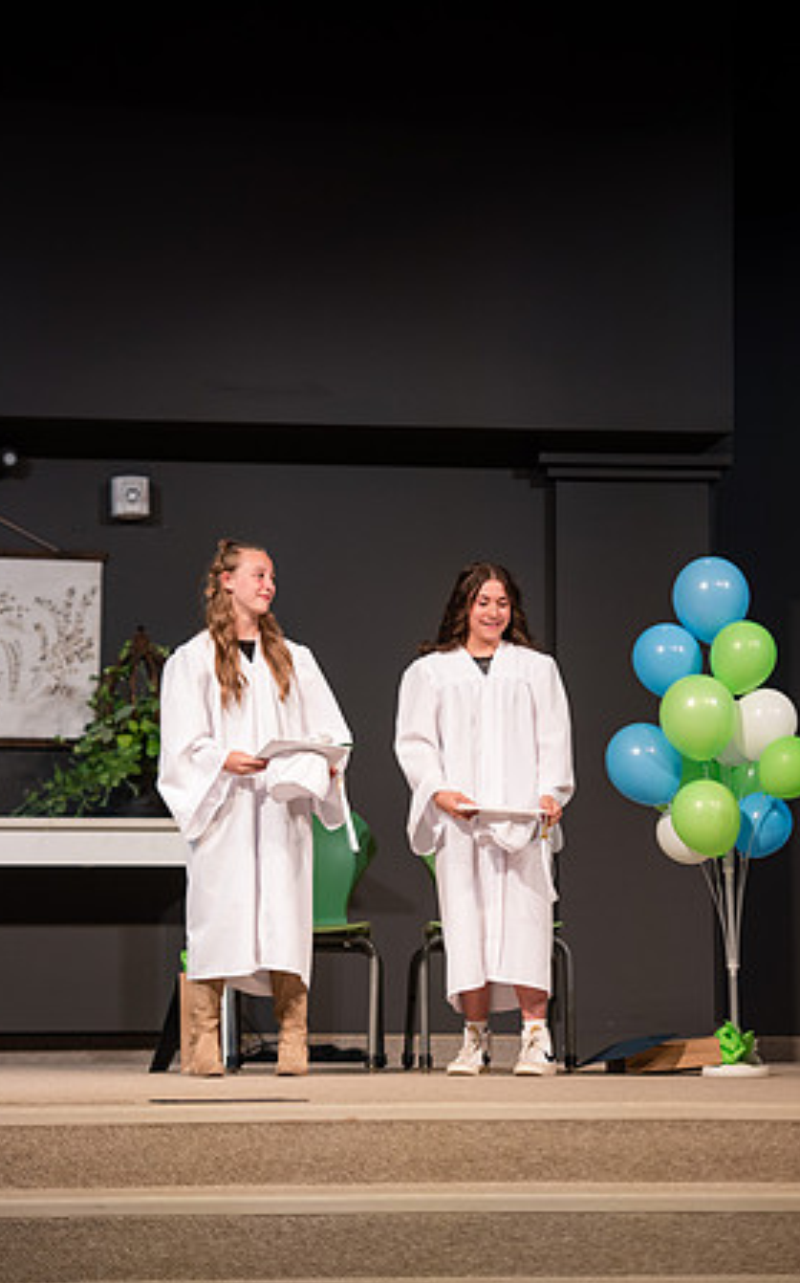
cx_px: 387
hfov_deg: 11.0
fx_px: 4155
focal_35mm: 119
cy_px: 643
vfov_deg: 17.5
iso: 800
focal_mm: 116
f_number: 2.8
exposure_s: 1/250
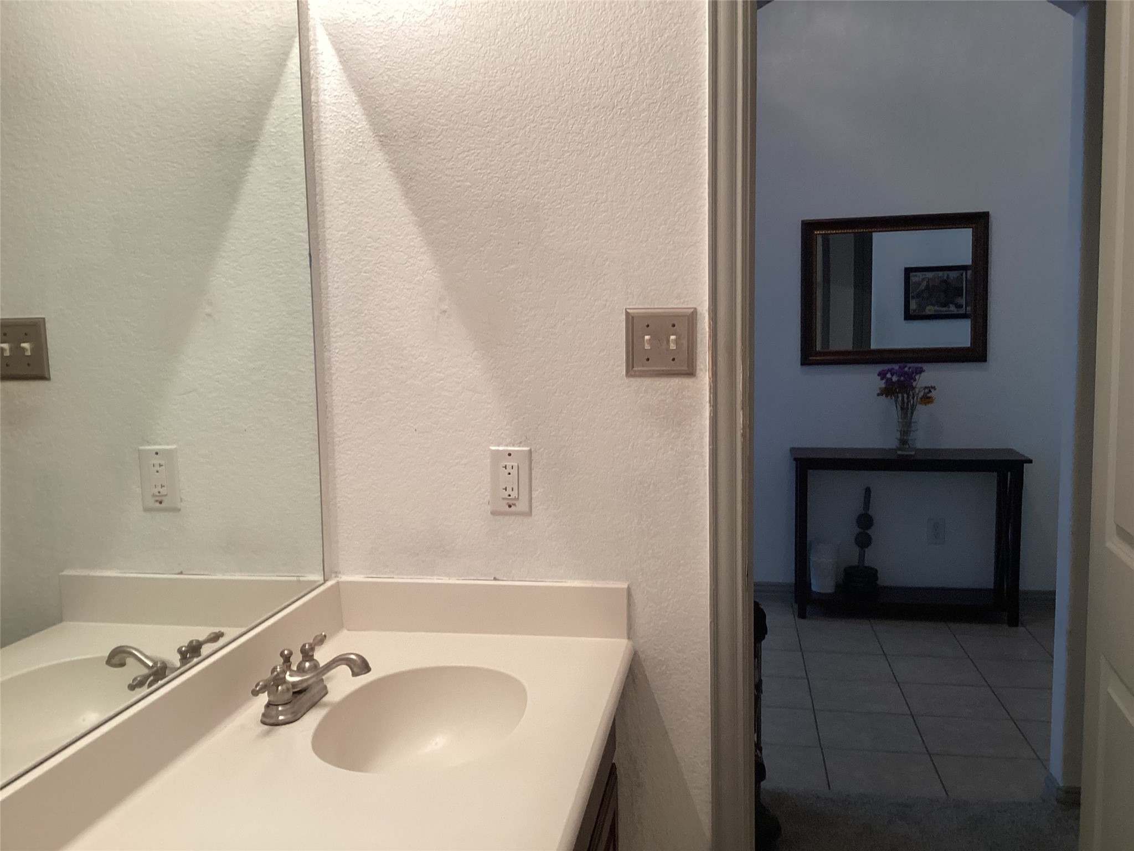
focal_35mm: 31
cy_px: 426
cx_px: 567
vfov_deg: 45.4
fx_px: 1016
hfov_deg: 58.4
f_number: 2.4
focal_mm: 3.3
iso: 100
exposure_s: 1/60
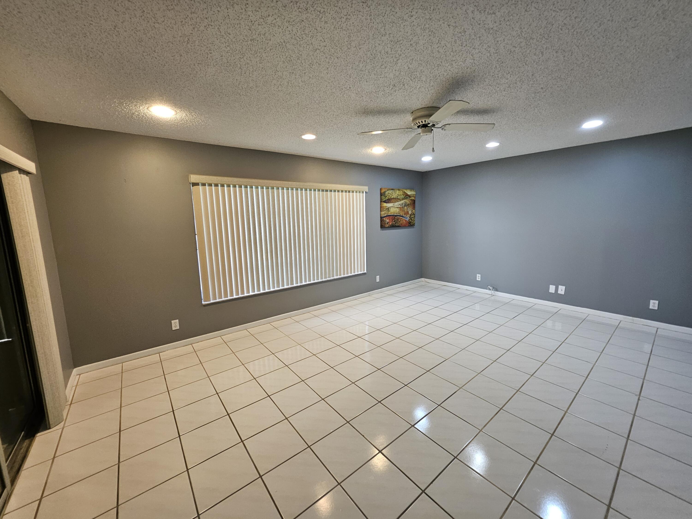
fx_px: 260
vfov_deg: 89.9
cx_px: 346
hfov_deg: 106.2
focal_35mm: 13
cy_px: 260
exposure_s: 1/60
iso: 160
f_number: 2.2
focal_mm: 1.7
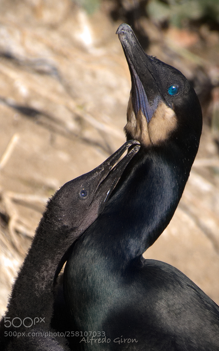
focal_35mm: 736
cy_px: 176
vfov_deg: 2.9
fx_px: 7027
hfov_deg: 1.8
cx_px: 108
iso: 560
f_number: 5.6
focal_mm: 480
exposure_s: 1/2000
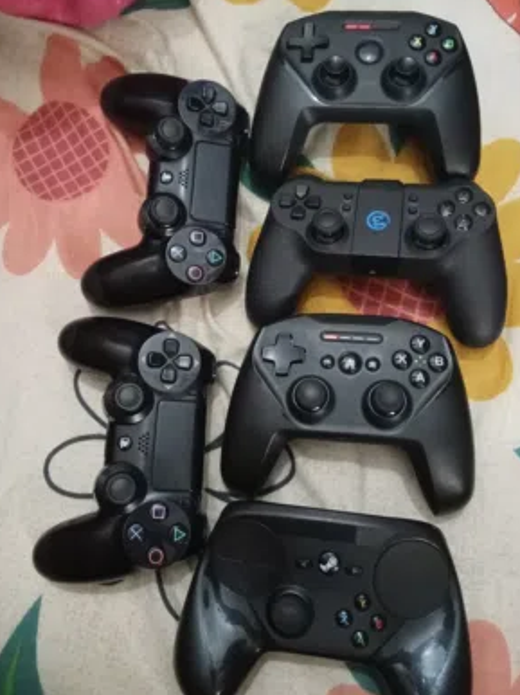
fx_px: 561
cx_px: 264
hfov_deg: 49.7
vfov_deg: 63.5
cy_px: 351
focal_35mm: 28
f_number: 2
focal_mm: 2.79
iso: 2718
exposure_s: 1/25
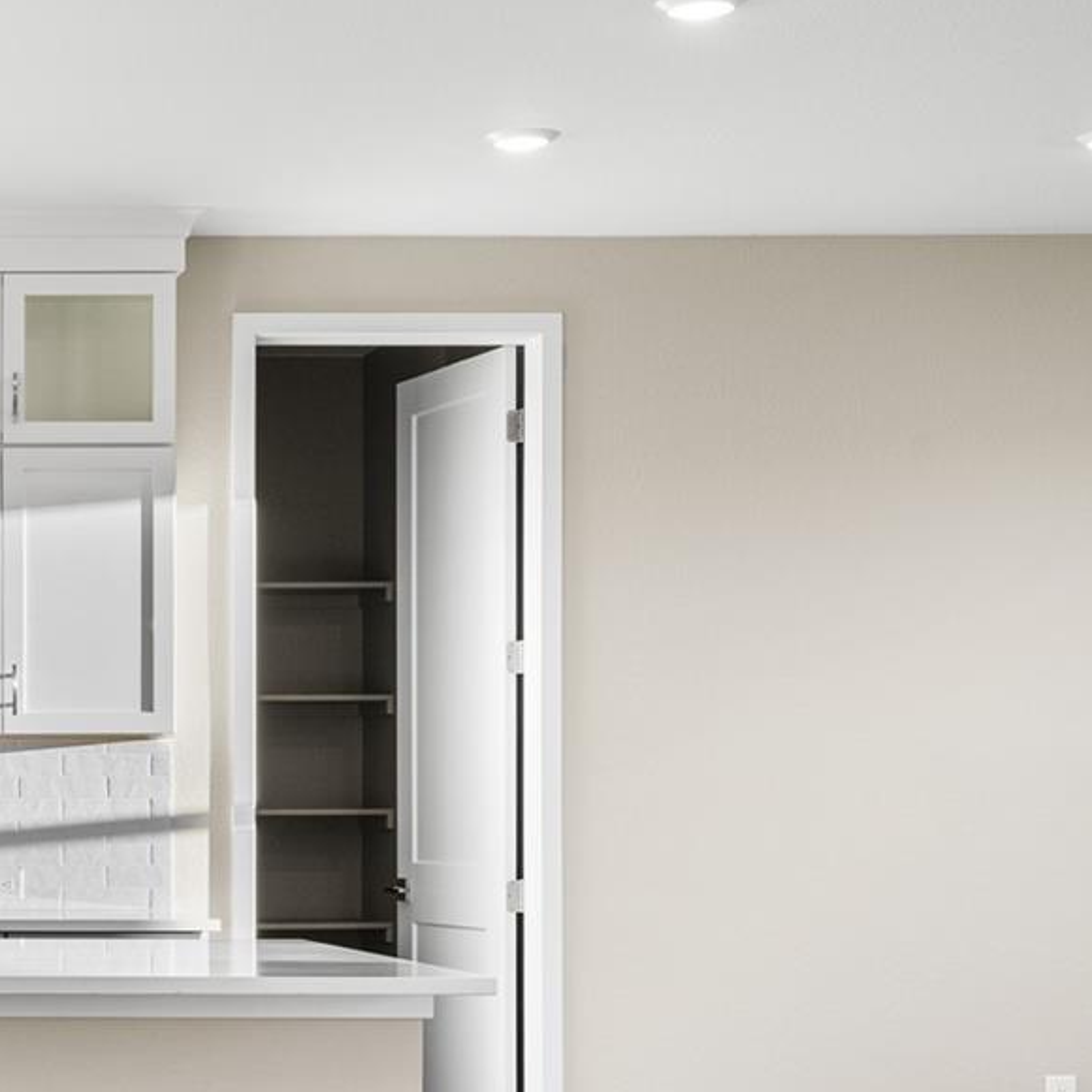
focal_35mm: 82
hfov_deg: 19.2
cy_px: 815
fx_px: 2927
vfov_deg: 21.0
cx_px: -395
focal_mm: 35
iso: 400
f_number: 8
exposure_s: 1/30
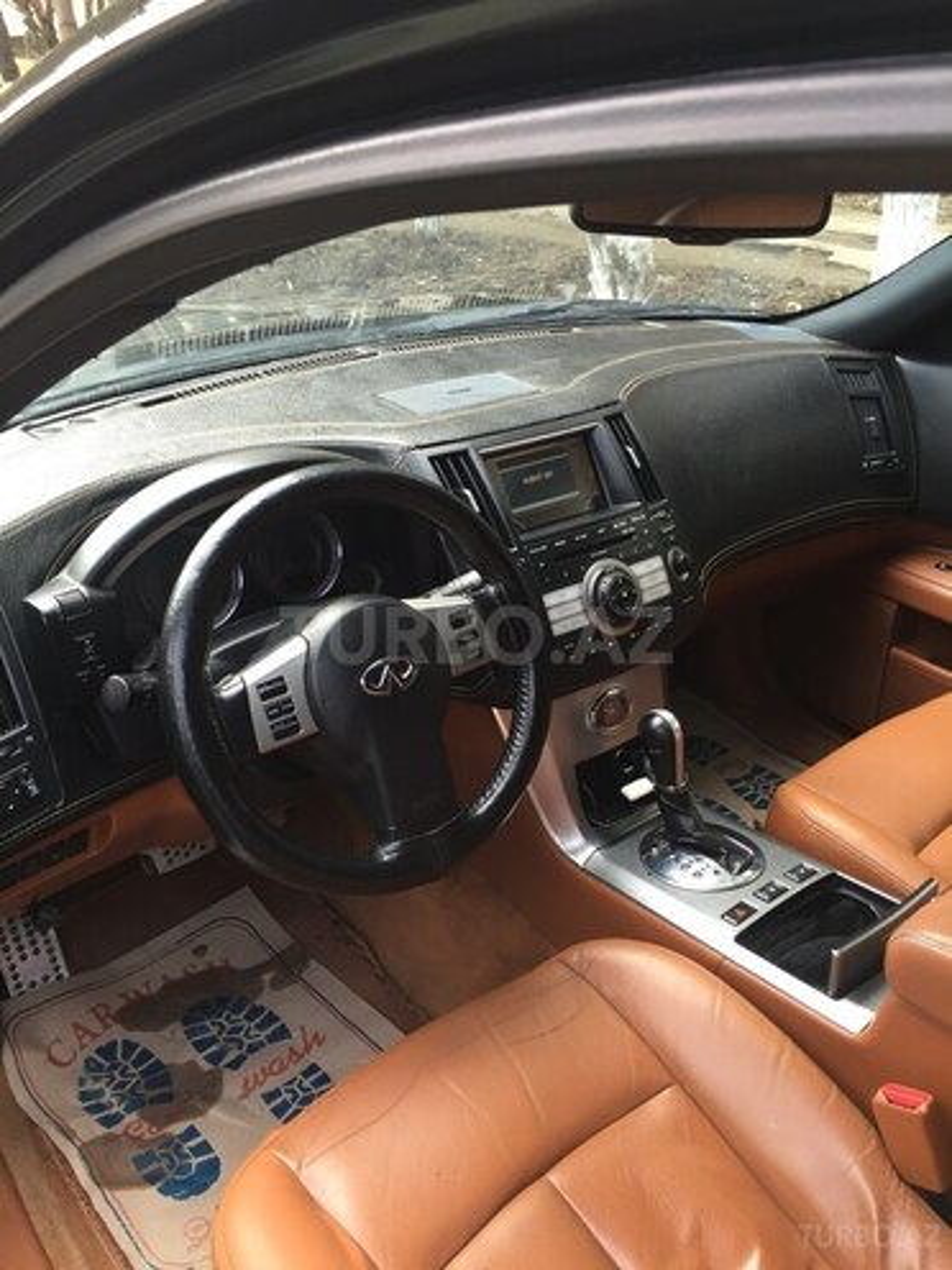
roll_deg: +0.6
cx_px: 476
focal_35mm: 29
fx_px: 1063
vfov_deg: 61.7
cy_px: 635
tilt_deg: -29.5
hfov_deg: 48.2
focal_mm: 4.15
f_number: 2.2
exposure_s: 1/100
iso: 50
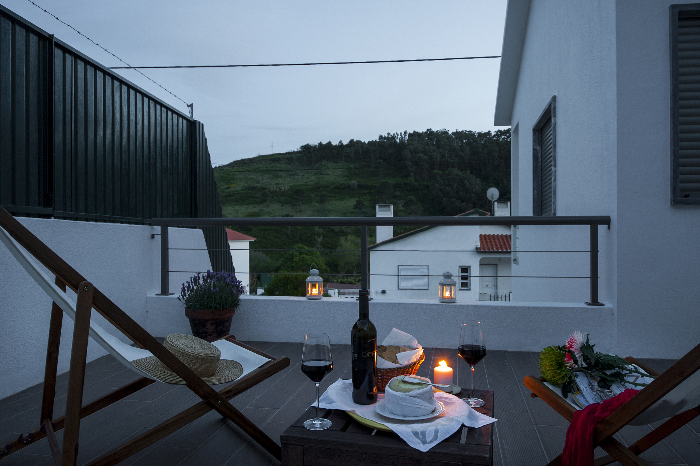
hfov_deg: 81.2
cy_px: 233
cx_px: 350
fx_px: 408
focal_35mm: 21
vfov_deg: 59.4
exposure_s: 1/2.5
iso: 500
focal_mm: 21
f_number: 7.1
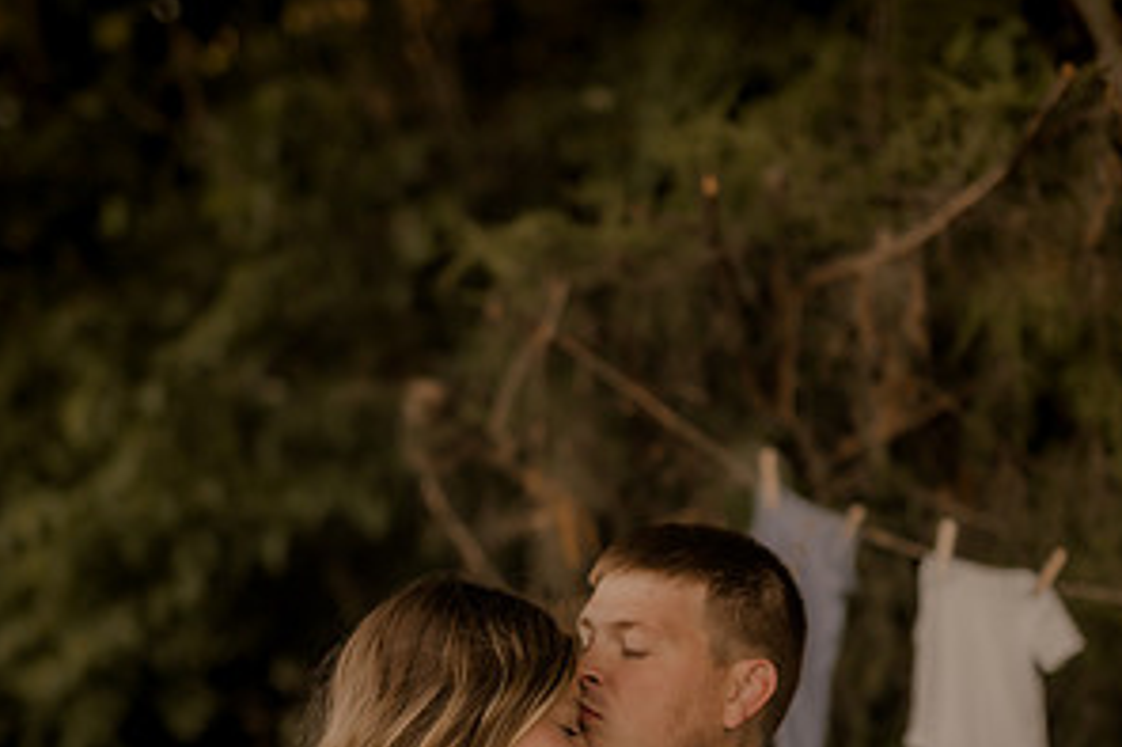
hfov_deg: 26.7
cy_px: 664
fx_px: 2367
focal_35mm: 76
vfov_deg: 17.7
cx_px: 563
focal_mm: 50
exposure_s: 1/1000
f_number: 1.4
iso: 200
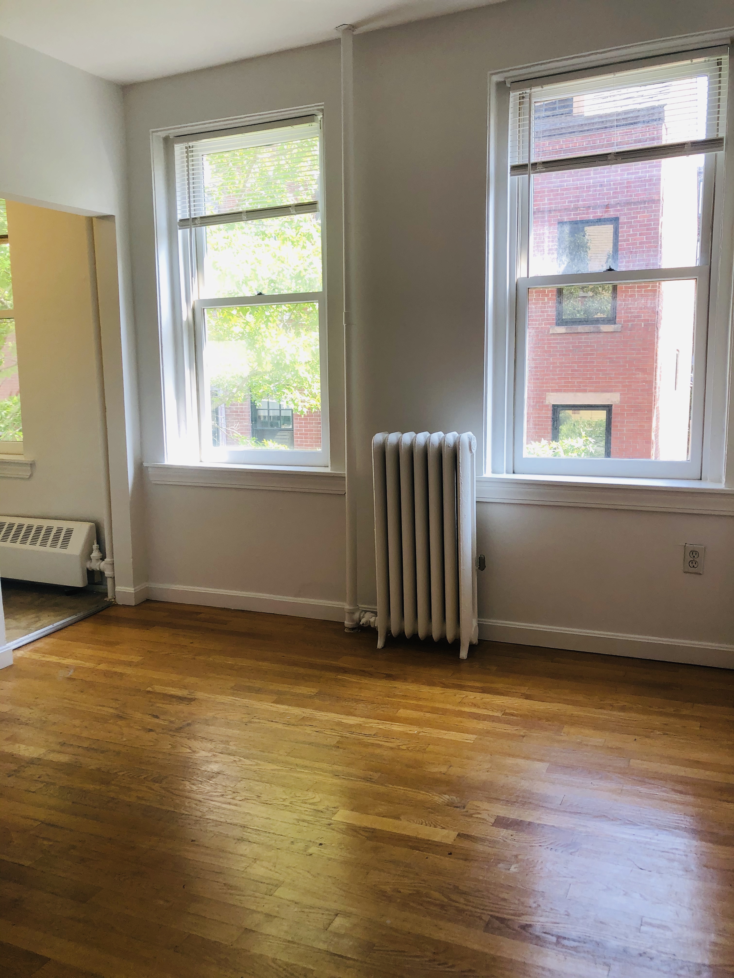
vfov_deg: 63.4
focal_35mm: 28
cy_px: 489
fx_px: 792
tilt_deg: -8.1
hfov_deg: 49.7
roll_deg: +0.7
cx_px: 367
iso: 40
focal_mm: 3.99
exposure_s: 1/120
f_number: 1.8
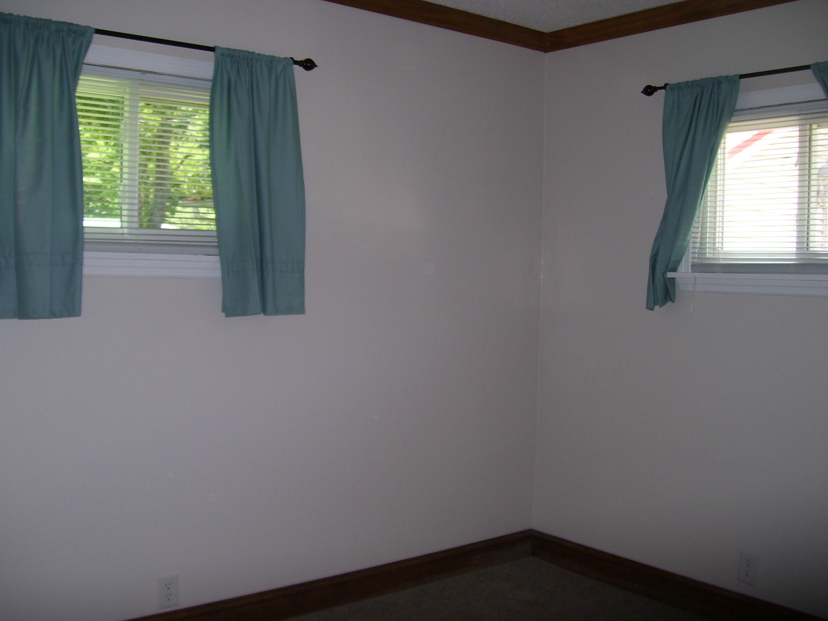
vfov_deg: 38.7
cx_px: 414
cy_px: 310
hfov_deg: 50.1
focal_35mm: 37
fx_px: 885
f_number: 2.7
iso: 80
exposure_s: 1/60
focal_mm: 6
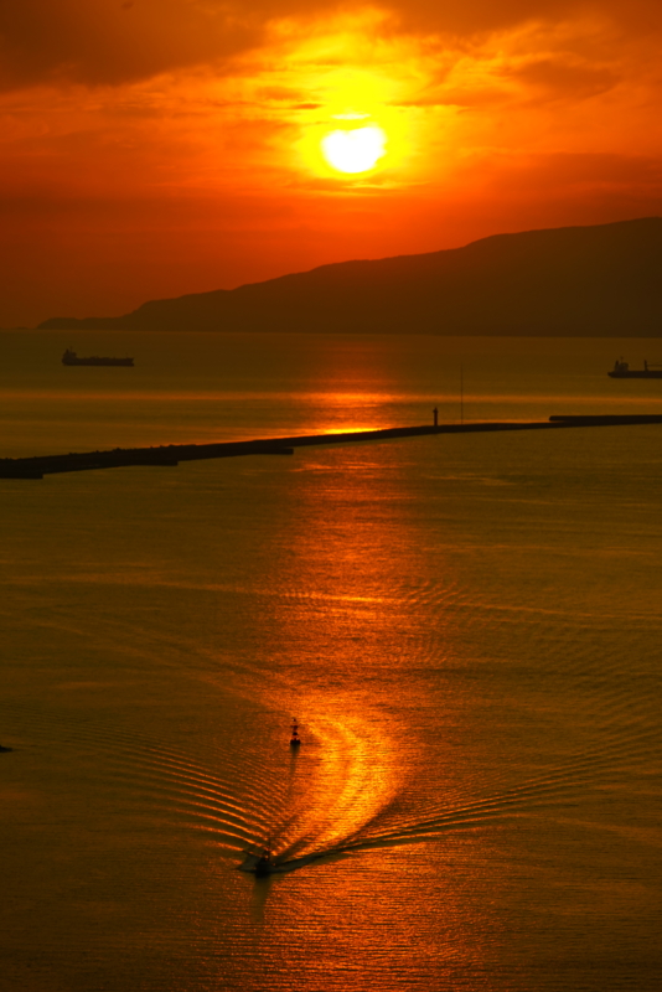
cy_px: 496
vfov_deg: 10.4
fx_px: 5456
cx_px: 331
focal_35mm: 198
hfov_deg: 6.9
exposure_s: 1/250
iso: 100
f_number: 7.1
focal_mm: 198
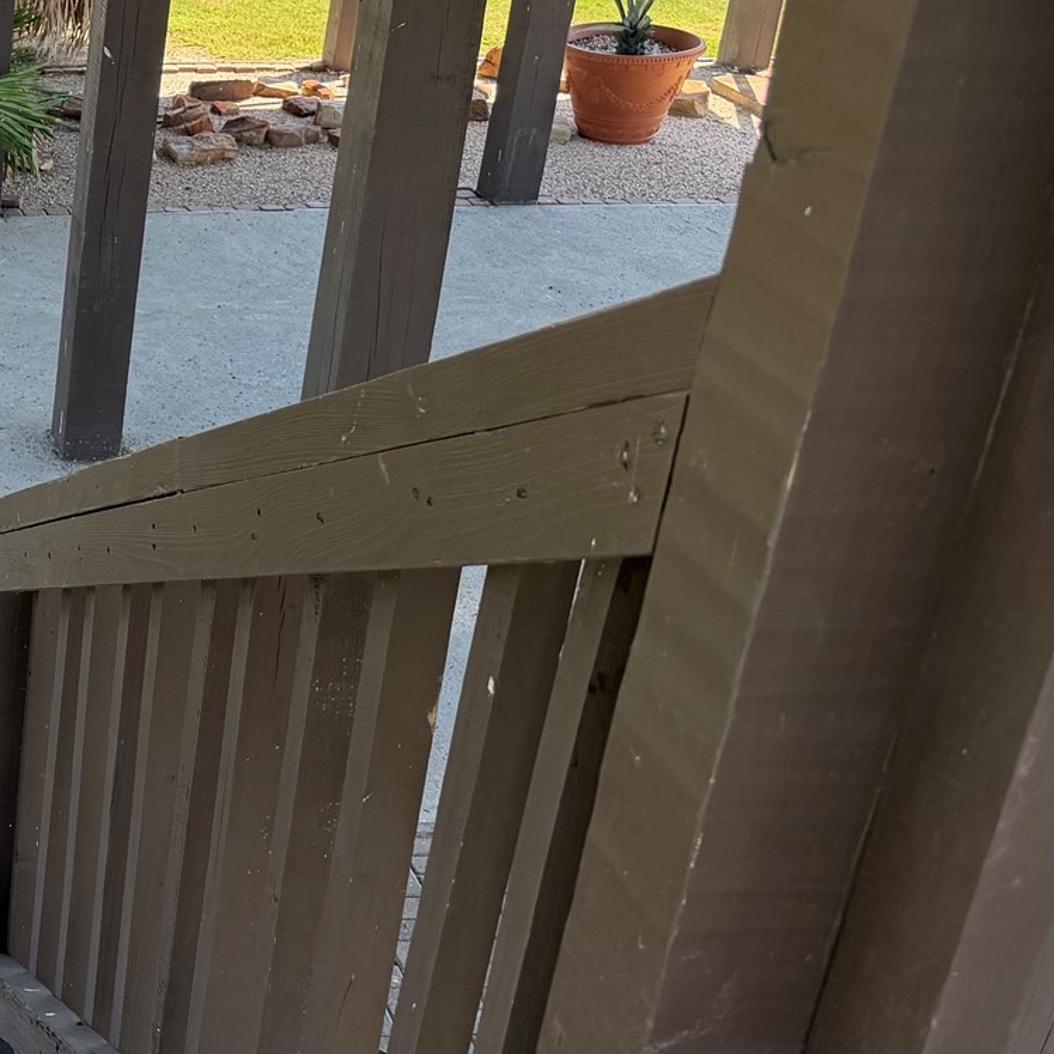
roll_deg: +0.5
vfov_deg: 29.3
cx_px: -367
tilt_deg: -23.6
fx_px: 1998
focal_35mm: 58
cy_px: 336
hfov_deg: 25.0
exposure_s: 1/677
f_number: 1.78
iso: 100
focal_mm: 6.76
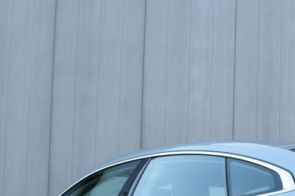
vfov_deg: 16.1
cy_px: 225
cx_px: 288
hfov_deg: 23.8
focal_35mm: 82
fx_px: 672
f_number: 7.1
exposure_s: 1/200
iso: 400
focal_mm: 22
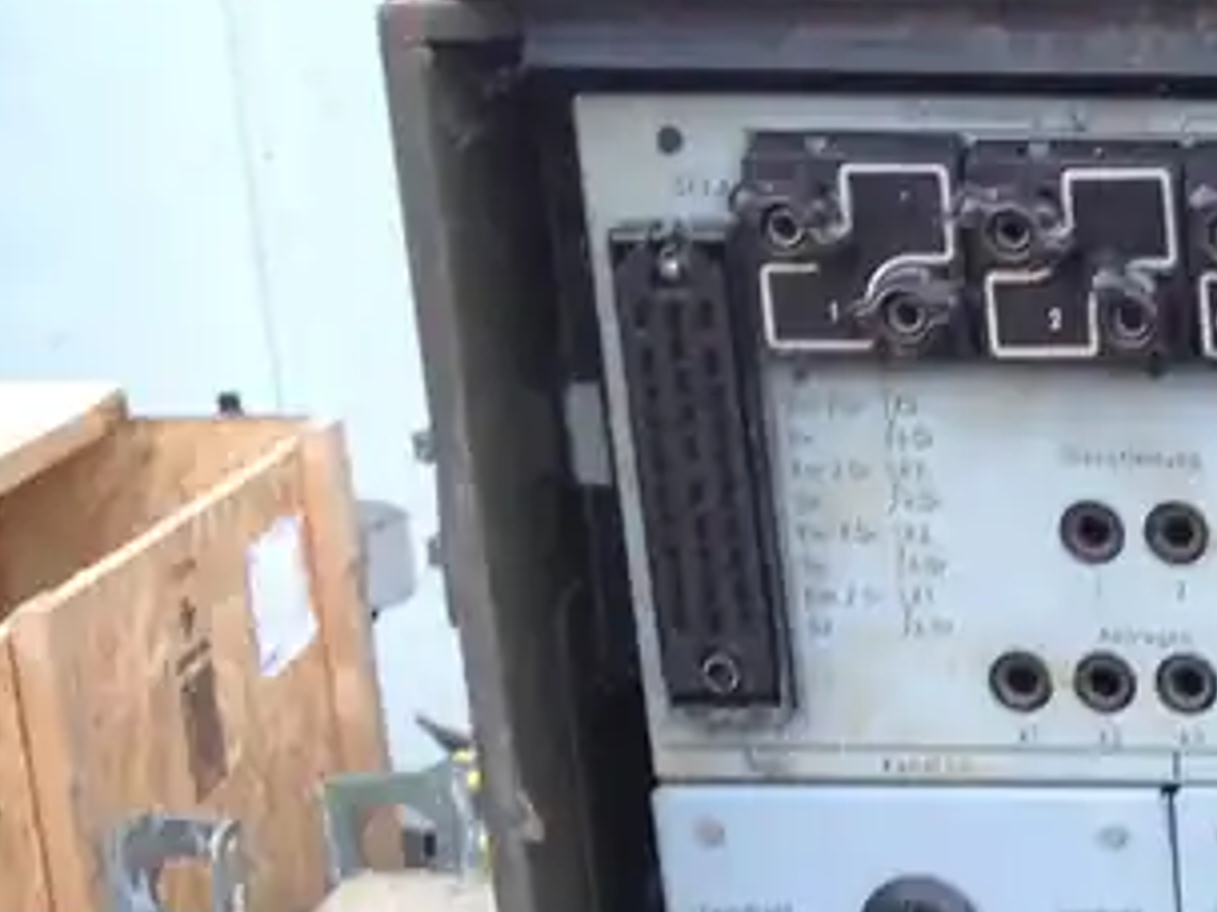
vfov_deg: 12.3
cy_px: 1368
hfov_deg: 15.8
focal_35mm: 115
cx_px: 1797
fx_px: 4043
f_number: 2.4
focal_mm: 4.28
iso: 50
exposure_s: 1/40
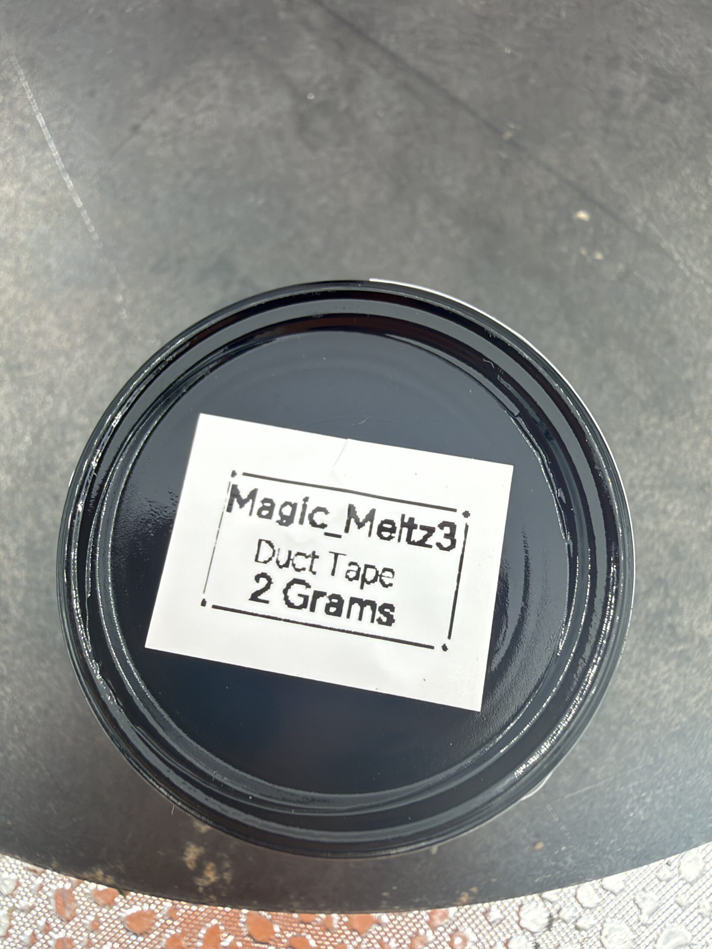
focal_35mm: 25
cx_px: 356
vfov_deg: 69.4
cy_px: 474
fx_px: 686
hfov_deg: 54.9
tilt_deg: -78.5
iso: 40
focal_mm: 2.22
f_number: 2.2
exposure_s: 1/196
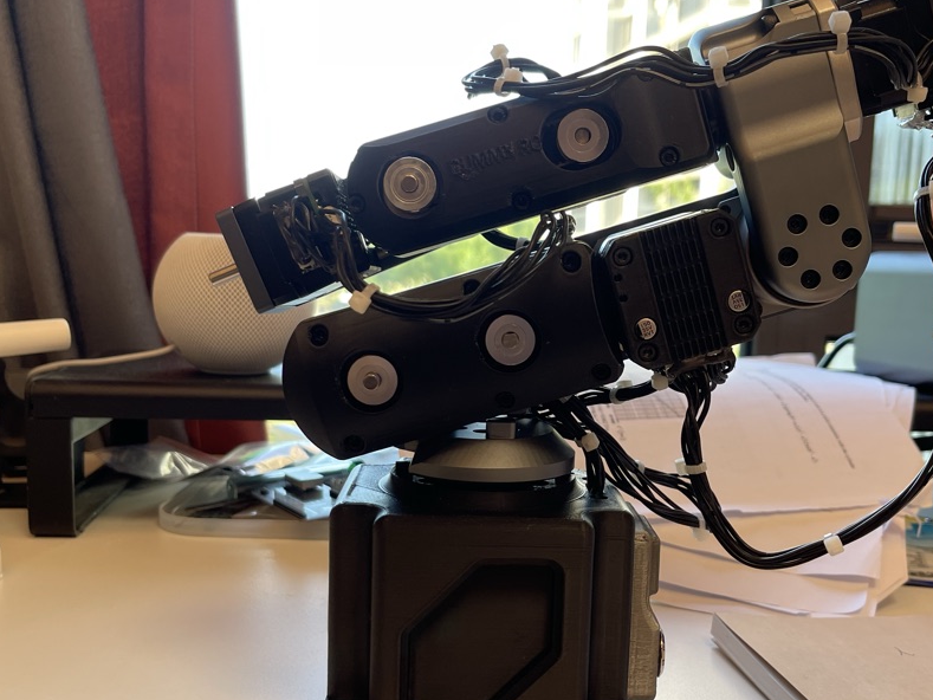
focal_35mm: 38
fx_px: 1024
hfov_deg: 48.9
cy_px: 413
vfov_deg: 37.6
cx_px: 516
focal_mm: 5.1
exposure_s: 1/121
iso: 64
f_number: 1.6
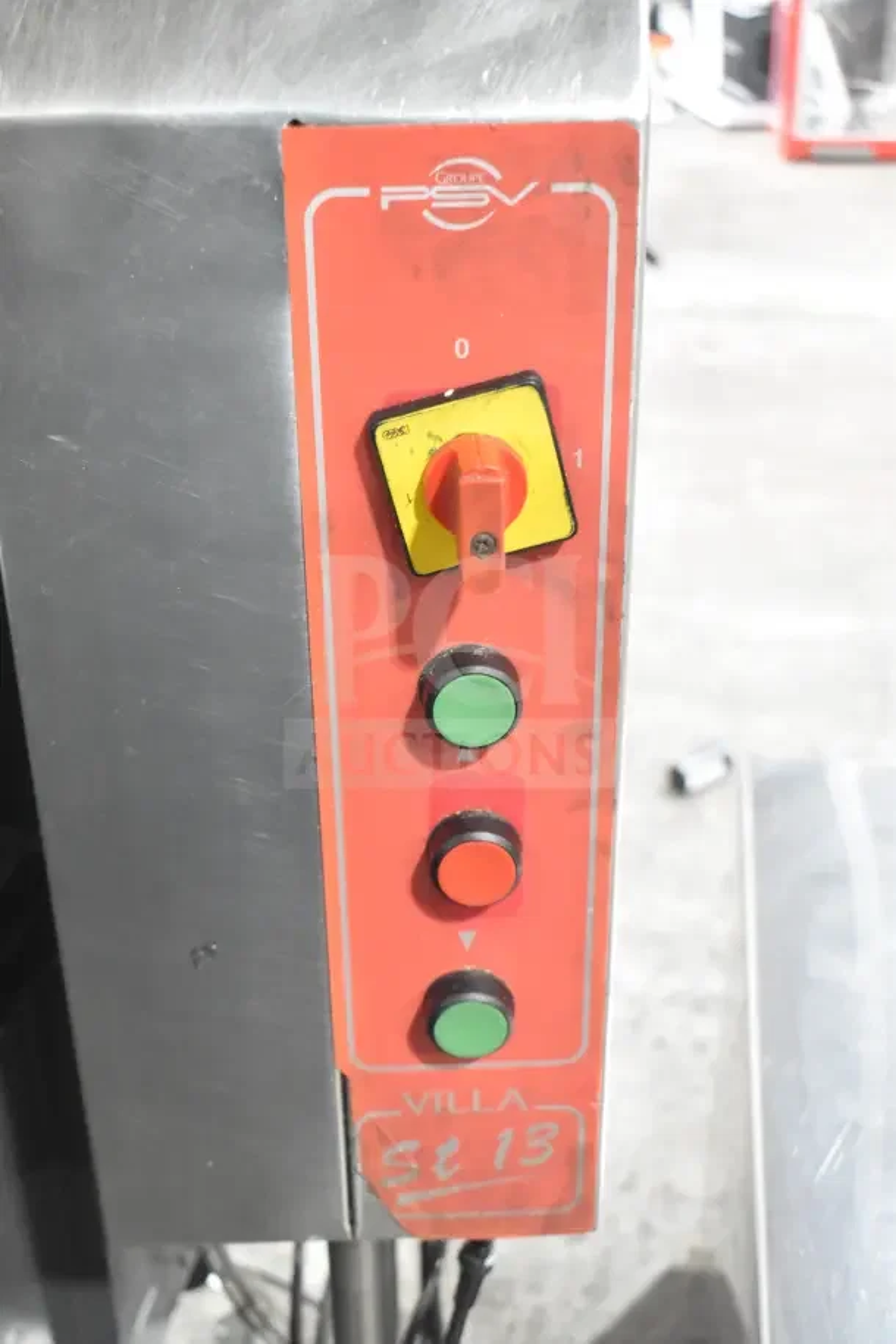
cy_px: 672
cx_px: 448
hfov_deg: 30.8
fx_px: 1624
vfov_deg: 45.0
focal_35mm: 44
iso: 6400
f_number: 5
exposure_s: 1/100
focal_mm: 29
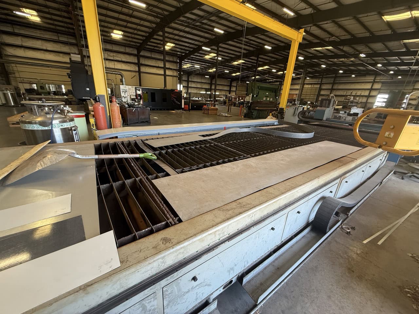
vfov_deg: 85.7
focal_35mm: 14
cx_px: 210
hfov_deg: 102.1
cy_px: 157
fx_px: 169
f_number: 2.2
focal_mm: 2.2
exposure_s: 1/99
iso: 250
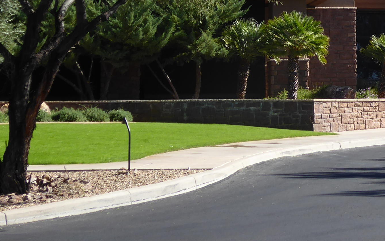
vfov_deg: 10.3
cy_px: -79
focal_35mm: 125
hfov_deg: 16.4
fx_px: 1312
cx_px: 370
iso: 80
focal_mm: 9
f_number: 4.1
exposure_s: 1/320
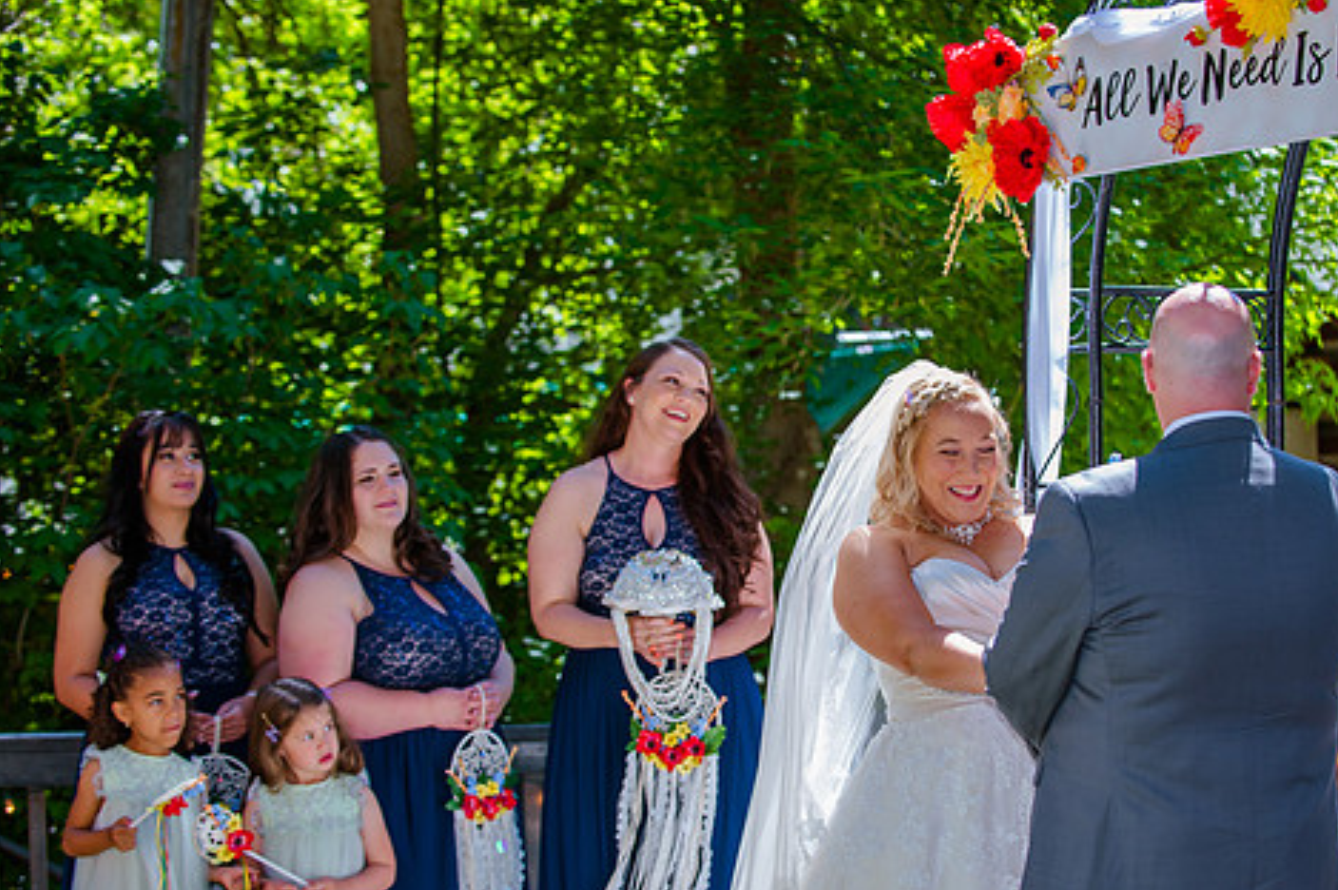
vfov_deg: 15.7
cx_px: 811
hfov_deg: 23.4
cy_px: 474
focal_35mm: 87
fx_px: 3231
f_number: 3.5
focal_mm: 70
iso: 200
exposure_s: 1/320
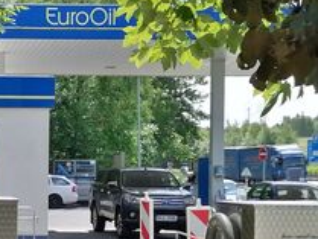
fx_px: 938
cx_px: -76
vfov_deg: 14.5
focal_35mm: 102
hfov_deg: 18.2
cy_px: 184
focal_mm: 5.3
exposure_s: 1/764
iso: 50
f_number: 1.8
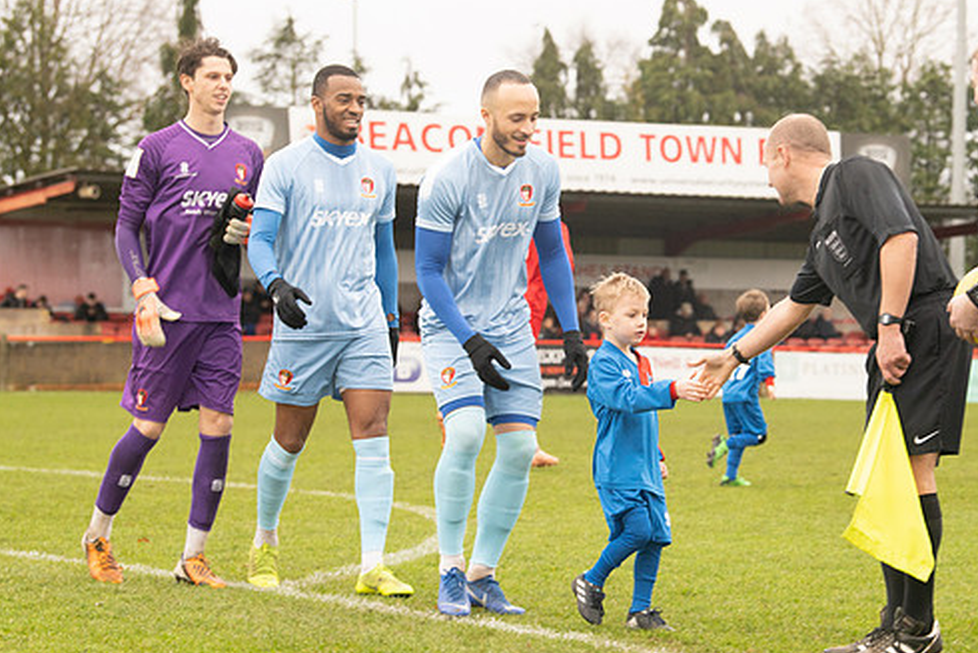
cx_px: 608
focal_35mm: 132
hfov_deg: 15.5
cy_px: 359
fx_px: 3587
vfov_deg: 10.4
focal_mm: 102
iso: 2000
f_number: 5
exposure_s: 1/250
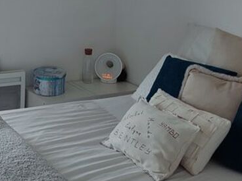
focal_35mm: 68
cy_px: -31
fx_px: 475
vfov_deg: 20.3
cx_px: 49
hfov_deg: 28.0
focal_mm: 6.04
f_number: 1.9
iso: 55
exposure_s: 1/50
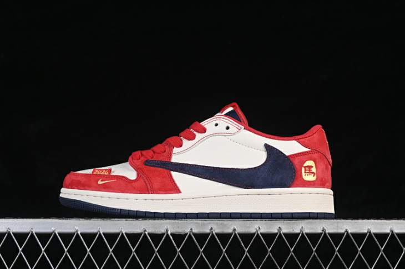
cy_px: 134
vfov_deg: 18.2
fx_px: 843
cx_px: 202
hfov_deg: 27.0
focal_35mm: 75
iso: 160
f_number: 8
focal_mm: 50
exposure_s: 1/80
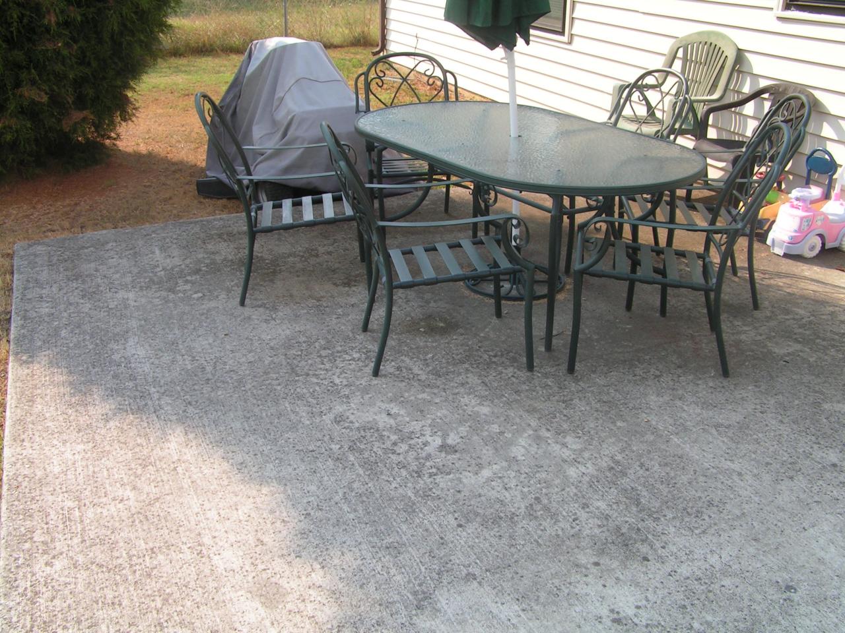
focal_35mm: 38
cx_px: 422
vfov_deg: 37.7
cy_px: 316
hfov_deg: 49.0
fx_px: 928
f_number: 5.6
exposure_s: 1/125
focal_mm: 6.3
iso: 50
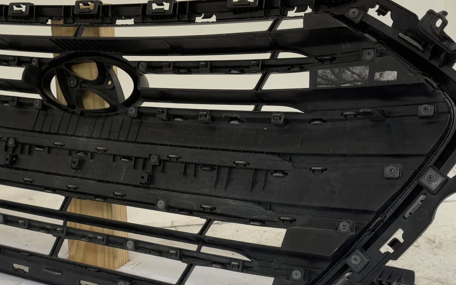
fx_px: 696
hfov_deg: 35.7
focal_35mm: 56
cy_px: 147
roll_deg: +3.9
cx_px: 128
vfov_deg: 23.1
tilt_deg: -14.2
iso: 50
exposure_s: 1/121
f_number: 1.6
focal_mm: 5.96
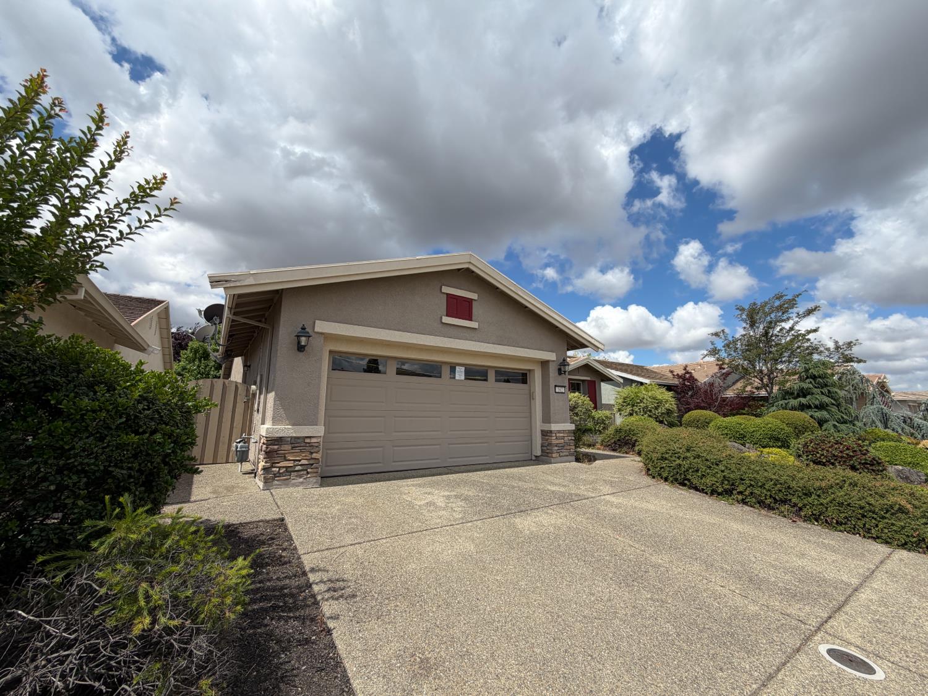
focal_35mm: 14
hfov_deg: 102.1
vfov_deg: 85.7
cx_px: 464
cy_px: 348
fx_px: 375
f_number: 2.2
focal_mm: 2.22
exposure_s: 1/1087
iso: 20
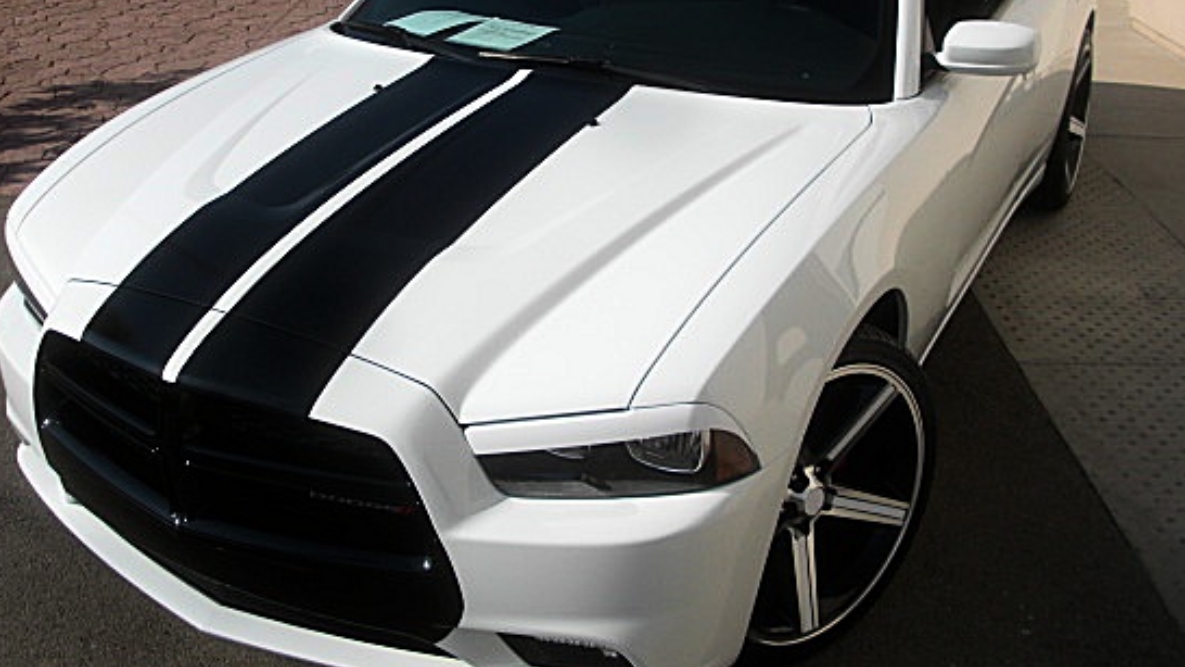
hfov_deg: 44.5
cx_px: 527
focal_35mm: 46
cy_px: 202
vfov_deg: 25.8
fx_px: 1445
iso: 50
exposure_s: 1/200
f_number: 7.9
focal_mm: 6.3
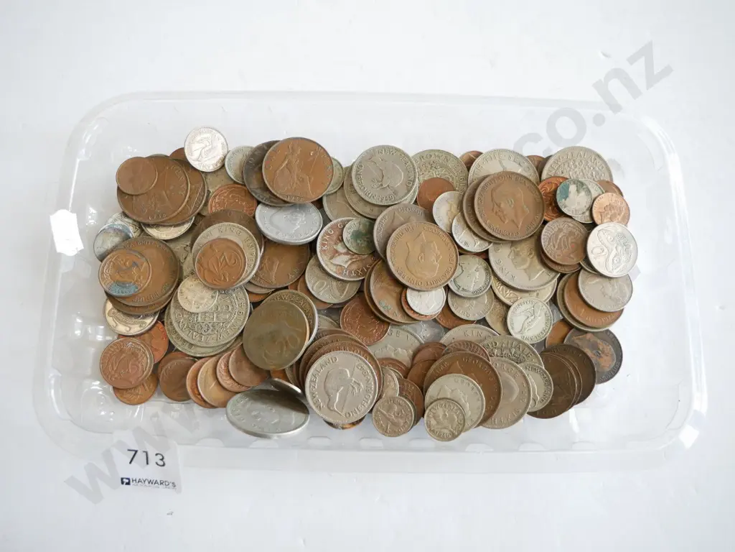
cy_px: 276
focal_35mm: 34
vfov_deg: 41.8
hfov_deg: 54.0
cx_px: 368
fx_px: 722
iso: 1250
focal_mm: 17
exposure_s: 1/60
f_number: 4
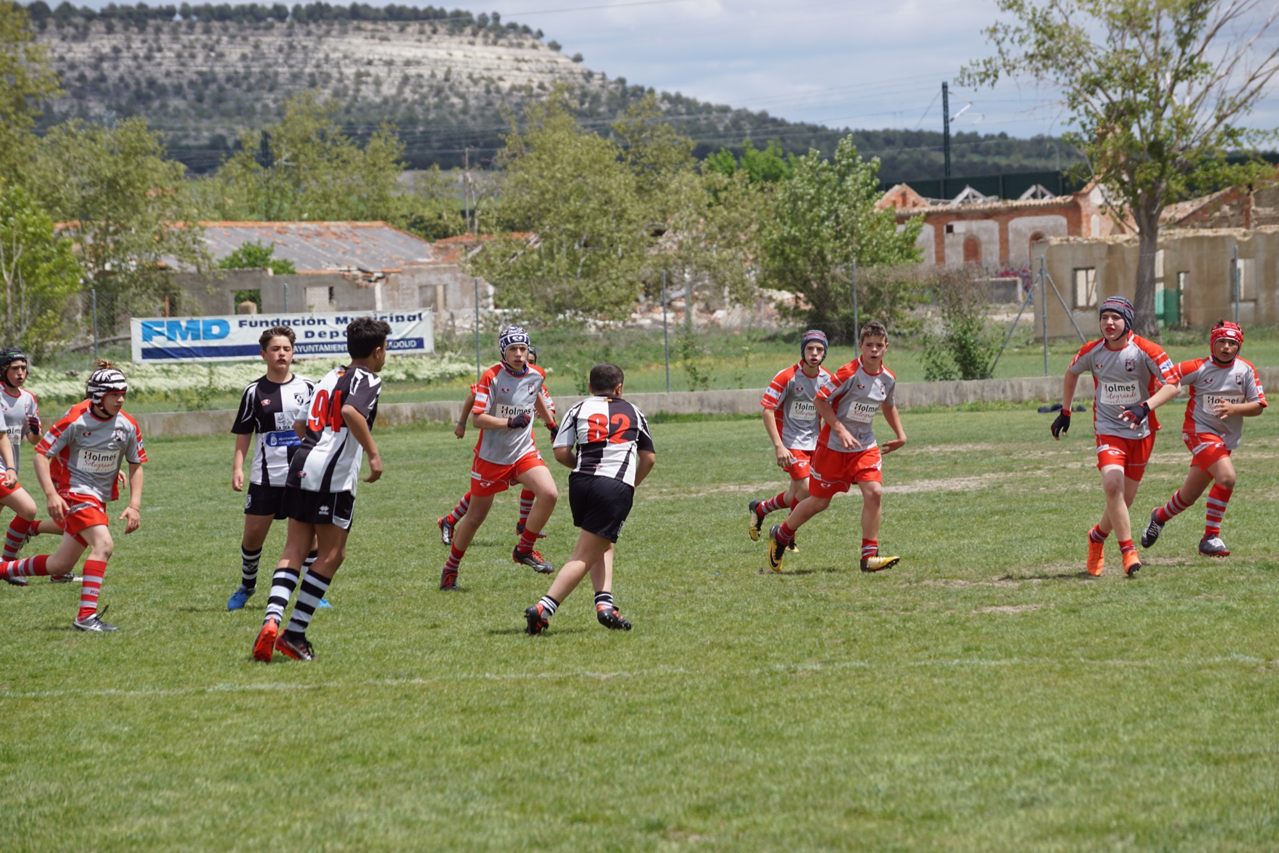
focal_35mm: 202
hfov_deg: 10.2
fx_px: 7193
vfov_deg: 6.8
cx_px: 640
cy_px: 426
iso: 100
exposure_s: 1/500
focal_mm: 135
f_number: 6.3
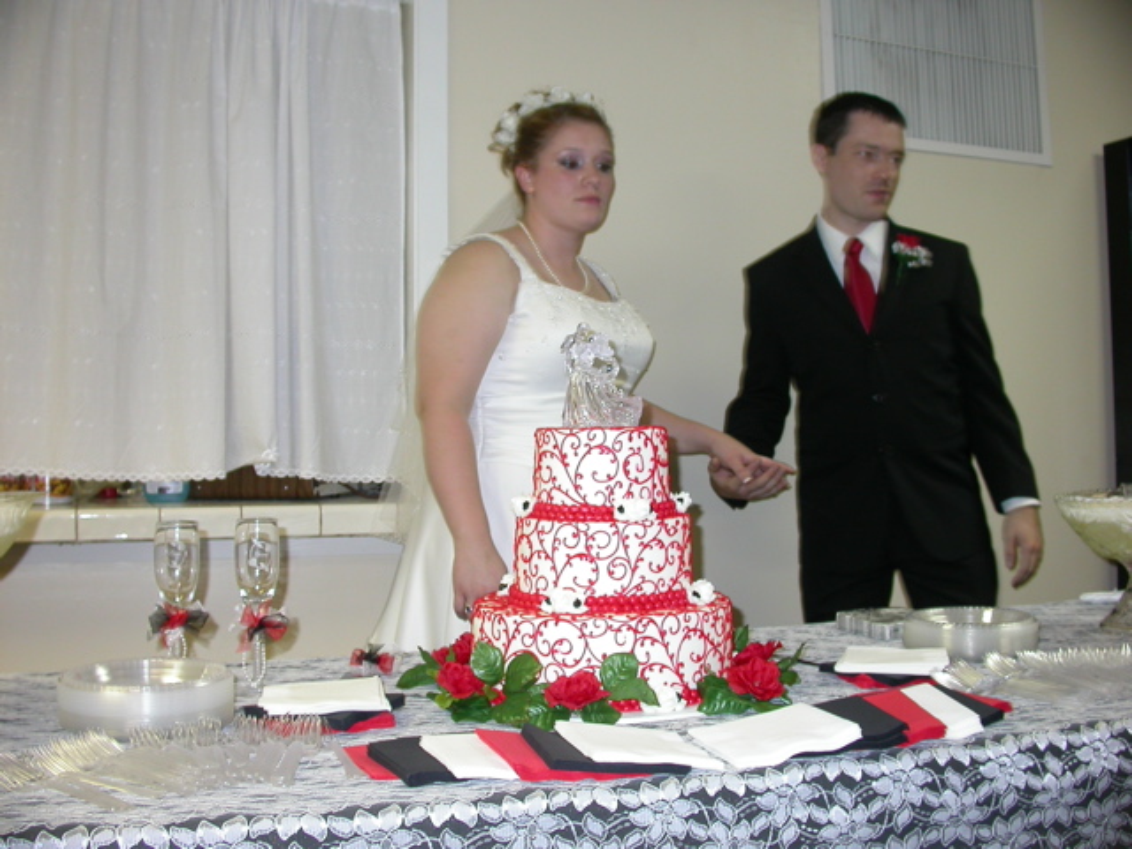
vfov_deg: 37.7
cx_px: 566
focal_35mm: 38
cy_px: 424
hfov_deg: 49.0
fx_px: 1243
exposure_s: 1/30
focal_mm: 7.85
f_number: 2.6
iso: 100
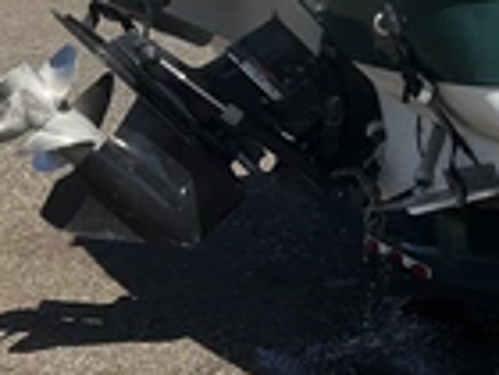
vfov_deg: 17.4
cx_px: 674
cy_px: 0
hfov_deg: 21.1
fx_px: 1196
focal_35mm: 83
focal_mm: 3
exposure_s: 1/2427
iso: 25
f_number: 1.8
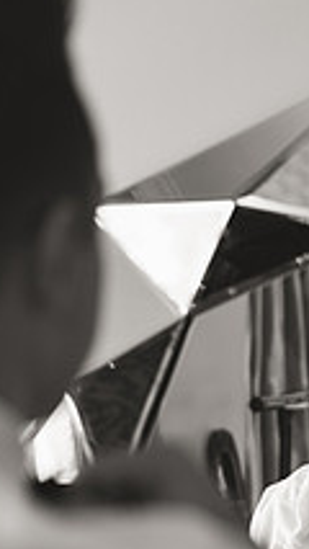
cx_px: 482
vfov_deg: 20.9
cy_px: 483
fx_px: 1455
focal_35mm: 100
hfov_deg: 11.6
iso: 320
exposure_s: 1/160
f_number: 1.4
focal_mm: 35
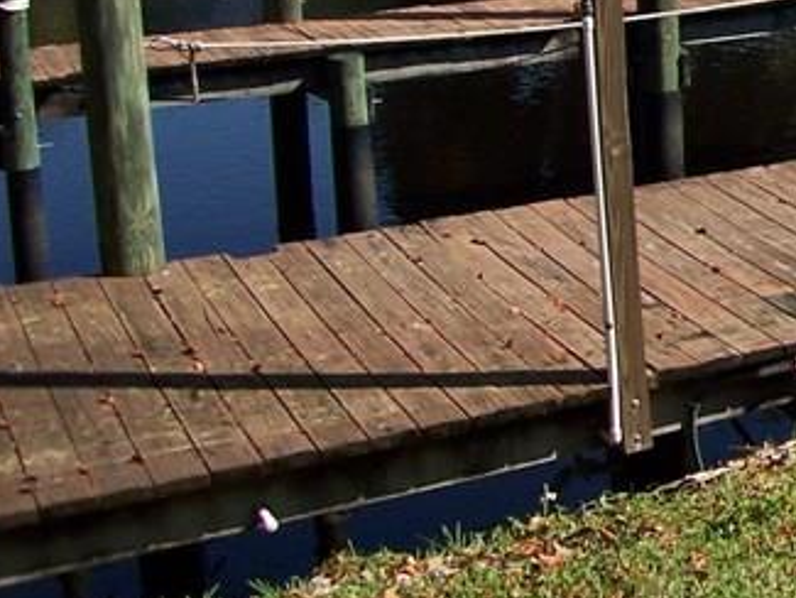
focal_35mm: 123
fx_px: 2829
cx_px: 1190
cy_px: -130
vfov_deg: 11.8
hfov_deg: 14.9
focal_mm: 8
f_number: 4
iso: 100
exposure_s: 1/750
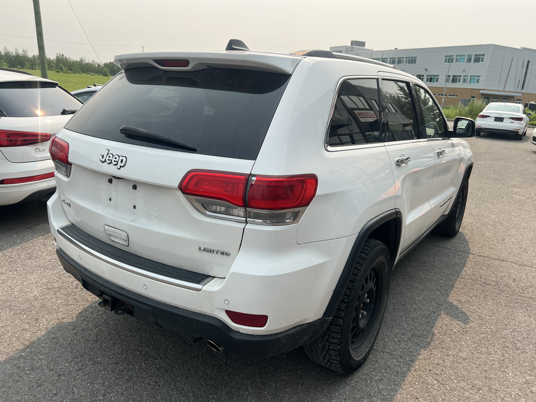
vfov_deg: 53.1
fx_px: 403
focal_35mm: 26
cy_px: 201
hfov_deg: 67.3
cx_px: 268
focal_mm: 5.7
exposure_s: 1/3257
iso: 50
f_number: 1.5
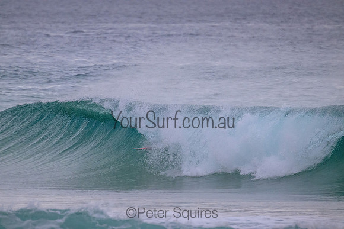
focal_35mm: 800
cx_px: 172
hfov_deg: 2.6
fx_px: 7646
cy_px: 114
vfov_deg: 1.7
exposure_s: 1/320
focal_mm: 800
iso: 5000
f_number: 11
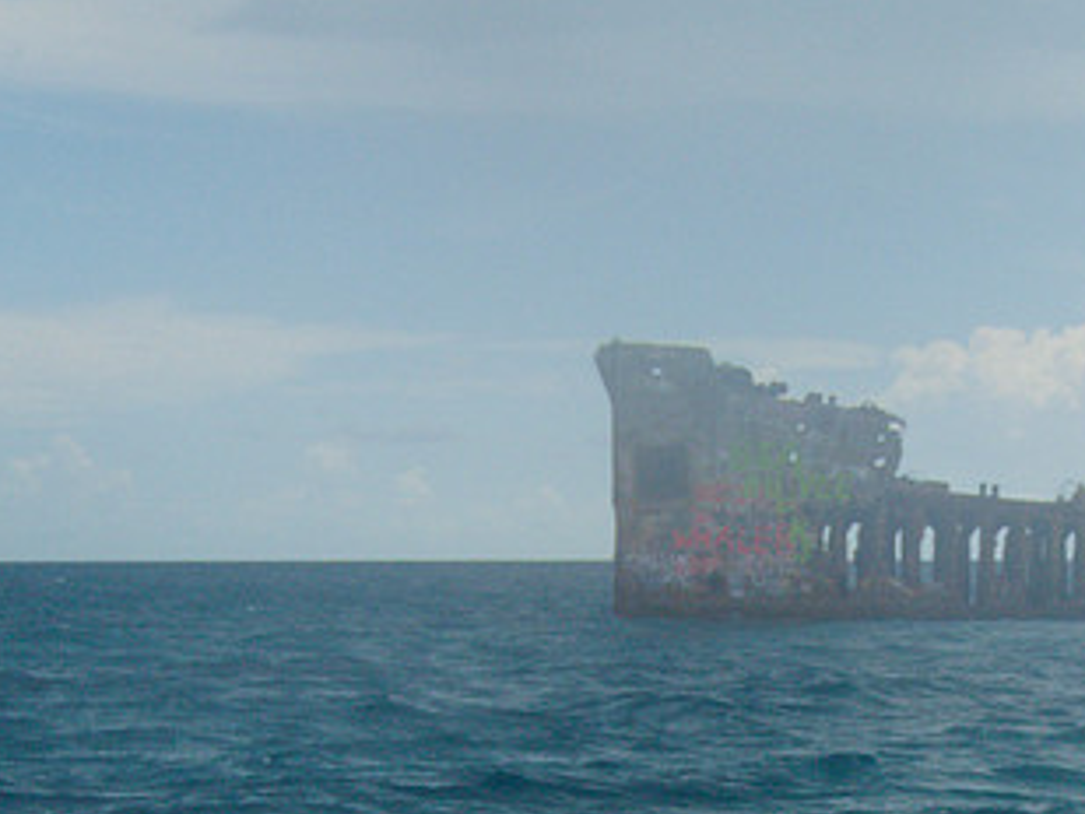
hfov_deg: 16.0
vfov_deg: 12.1
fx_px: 3825
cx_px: 920
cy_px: 532
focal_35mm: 122
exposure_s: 1/640
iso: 100
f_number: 5
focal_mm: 11.78
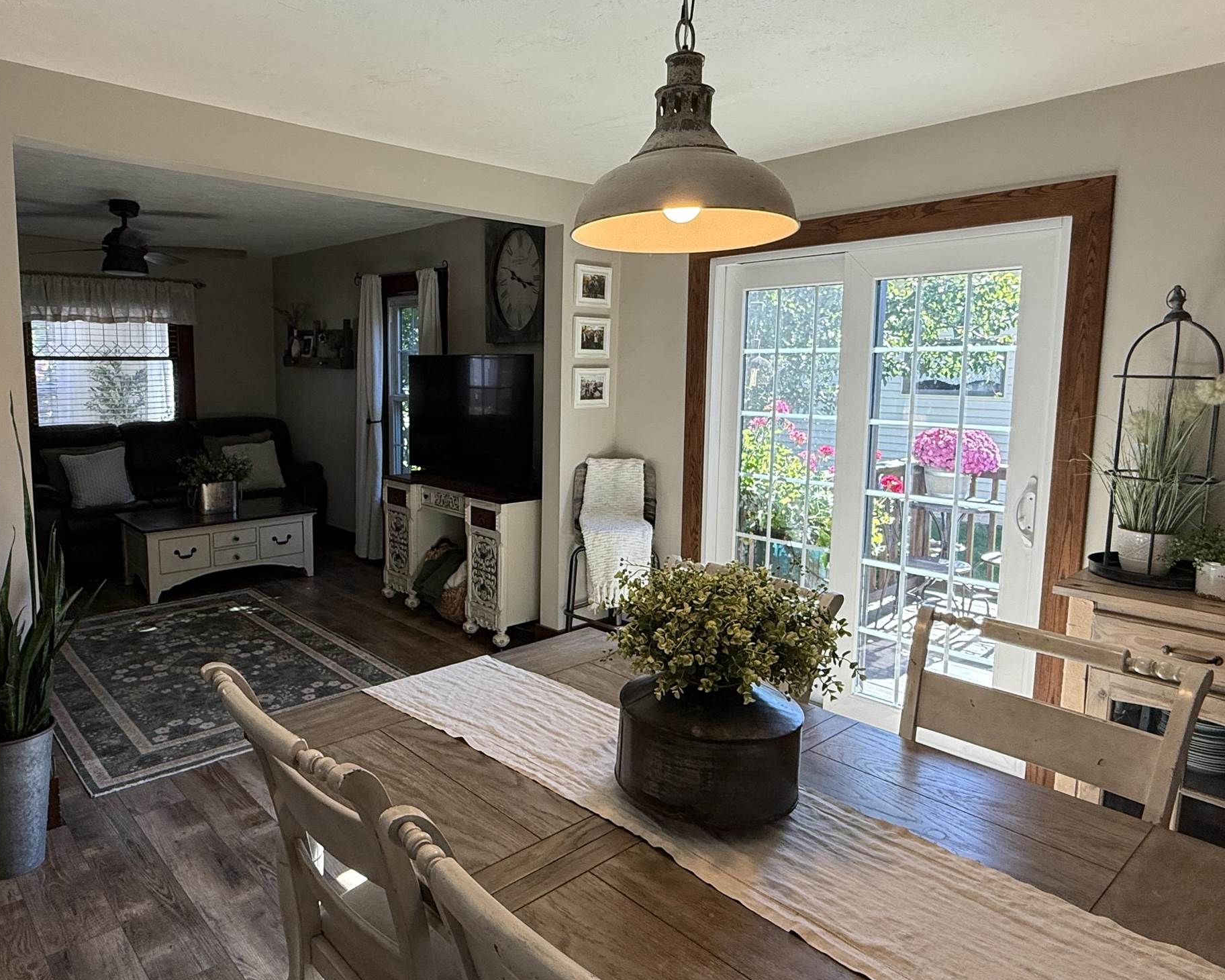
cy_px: 460
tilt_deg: -6.2
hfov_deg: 72.2
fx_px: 834
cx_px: 527
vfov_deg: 60.8
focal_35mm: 23
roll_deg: -0.7
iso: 125
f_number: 2.2
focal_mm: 2.22
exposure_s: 1/120
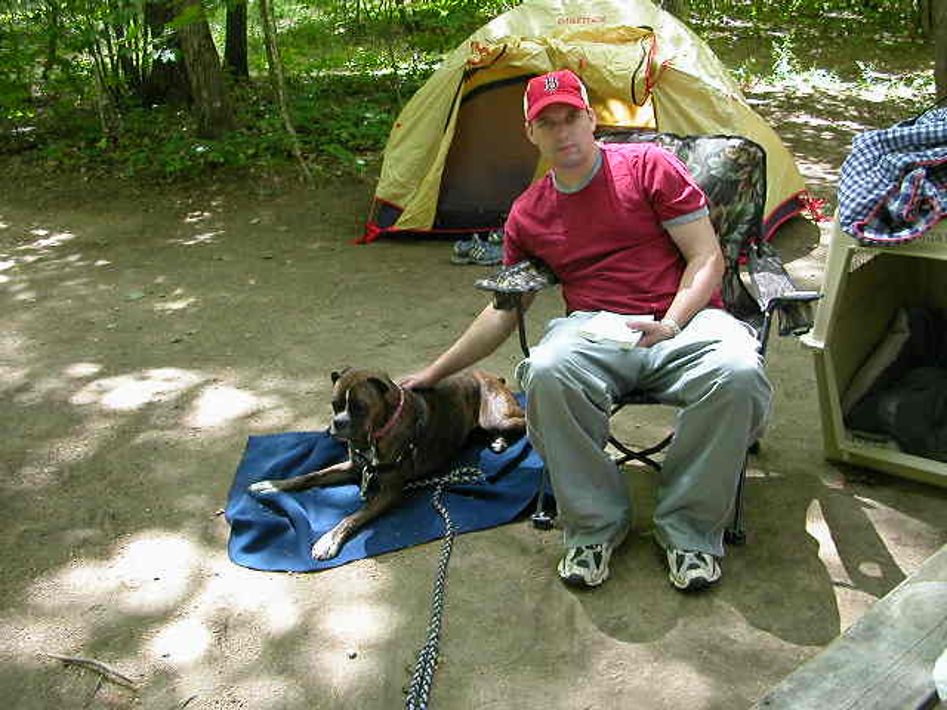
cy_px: 355
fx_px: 1012
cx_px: 474
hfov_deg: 50.1
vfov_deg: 38.7
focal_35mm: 37
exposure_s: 1/39.1
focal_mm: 5.6
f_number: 2.7
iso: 100
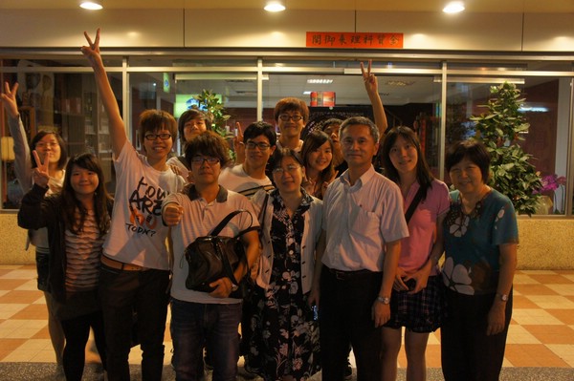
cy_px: 190
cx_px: 287
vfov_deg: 41.6
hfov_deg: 59.5
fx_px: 502
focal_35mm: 32
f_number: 4
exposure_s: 1/40
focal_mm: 21
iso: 1250
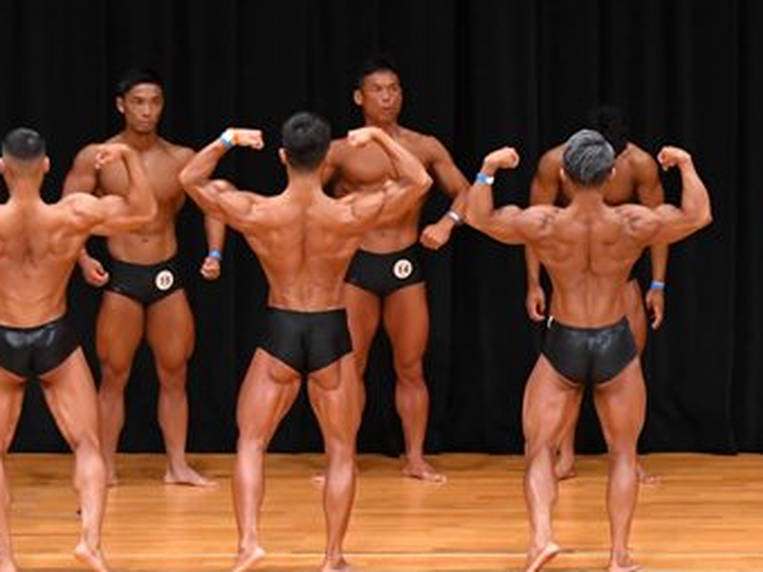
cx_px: 659
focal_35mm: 278
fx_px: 6128
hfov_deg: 7.1
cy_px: 301
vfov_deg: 5.3
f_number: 5.6
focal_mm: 85
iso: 4000
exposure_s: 1/400
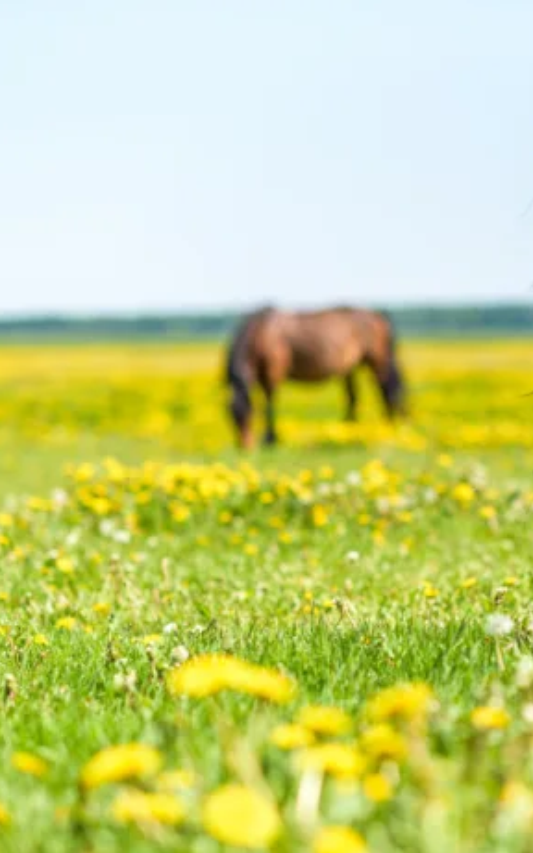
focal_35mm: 131
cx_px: 552
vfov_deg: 15.9
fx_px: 3046
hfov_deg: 9.9
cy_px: 426
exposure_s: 1/3200
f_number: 2.5
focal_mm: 85
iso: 50
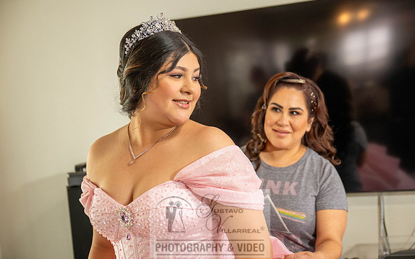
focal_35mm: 50
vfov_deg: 25.8
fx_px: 566
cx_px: 210
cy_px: 138
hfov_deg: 40.3
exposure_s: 1/200
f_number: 2.8
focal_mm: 48
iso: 640
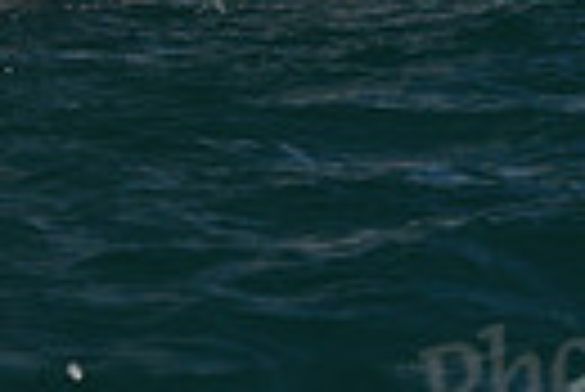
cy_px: -309
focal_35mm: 437
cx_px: 189
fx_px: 7109
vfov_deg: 3.1
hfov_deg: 4.7
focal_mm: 98
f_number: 5.6
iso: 250
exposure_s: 1/800
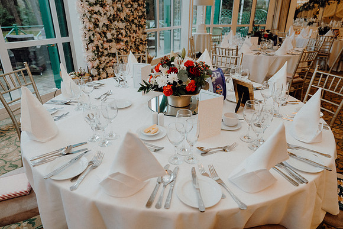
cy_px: 114
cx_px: 172
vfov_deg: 53.2
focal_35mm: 24
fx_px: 229
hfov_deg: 73.7
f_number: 3.5
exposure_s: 1/200
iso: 2500
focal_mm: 24
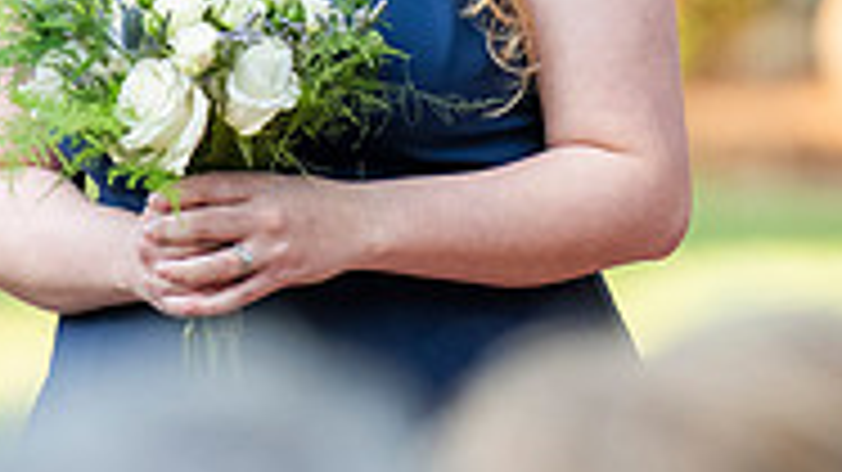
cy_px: -232
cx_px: 494
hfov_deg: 2.6
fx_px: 18635
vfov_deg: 1.5
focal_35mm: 835
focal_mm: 200
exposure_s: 1/800
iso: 800
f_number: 3.5
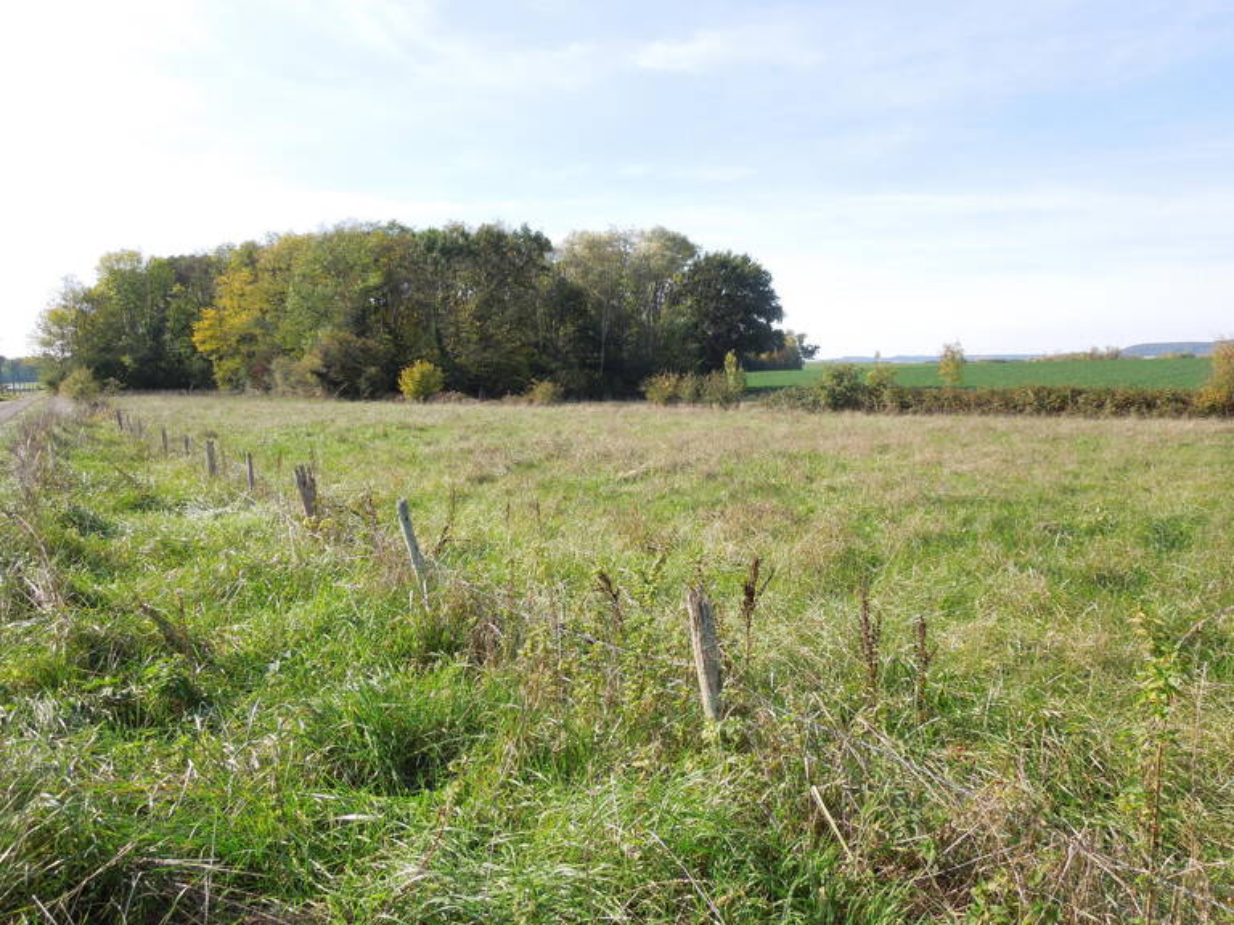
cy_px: 462
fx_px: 891
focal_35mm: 25
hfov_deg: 69.4
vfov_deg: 54.9
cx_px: 617
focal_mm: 4.5
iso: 100
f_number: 3.3
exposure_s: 1/500
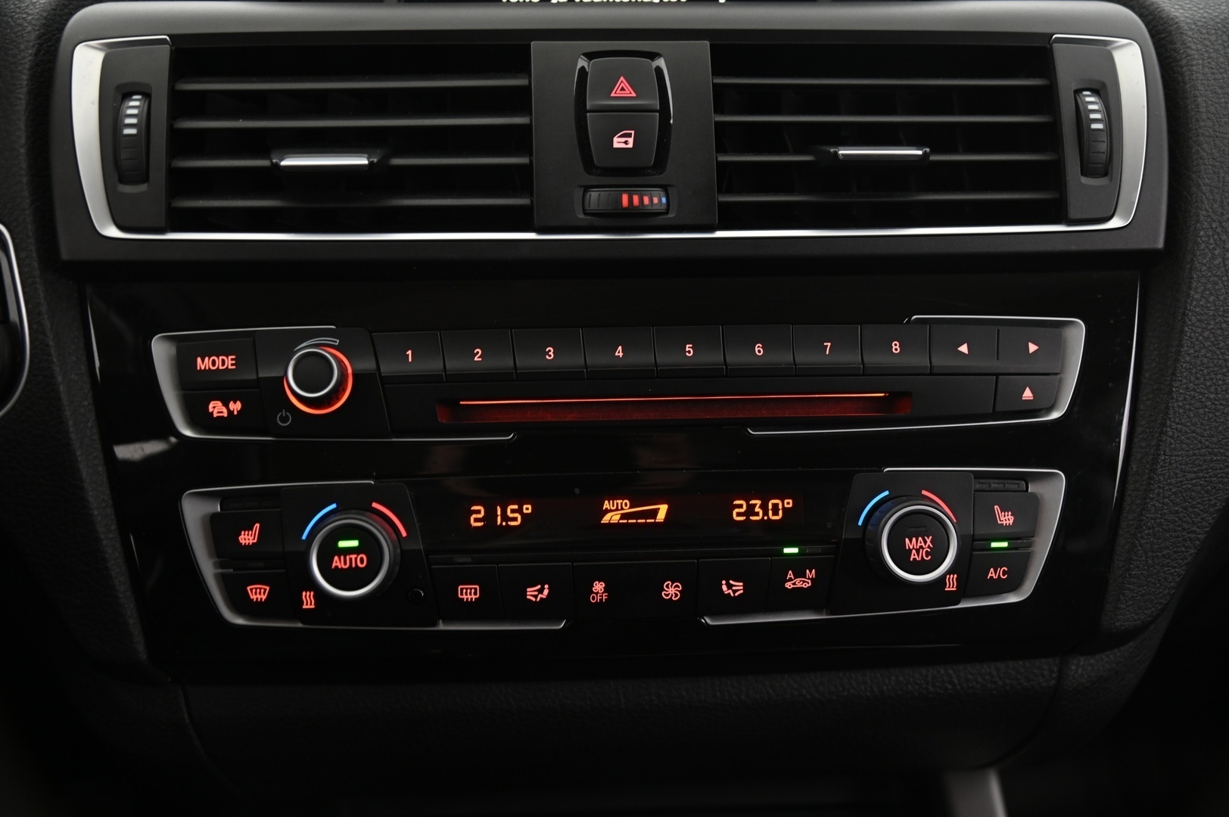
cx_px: 614
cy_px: 408
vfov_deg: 30.5
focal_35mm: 44
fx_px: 1501
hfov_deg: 44.5
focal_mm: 44
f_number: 4
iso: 2000
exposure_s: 1/20
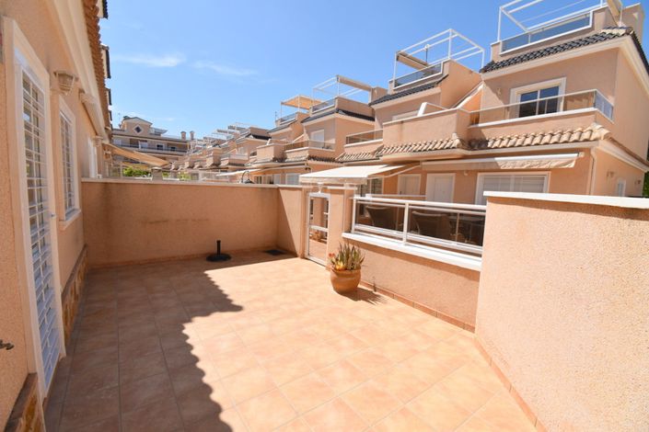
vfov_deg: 77.3
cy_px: 216
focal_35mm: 15
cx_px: 324
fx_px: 270
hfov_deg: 100.4
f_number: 9
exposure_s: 1/320
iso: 100
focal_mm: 10
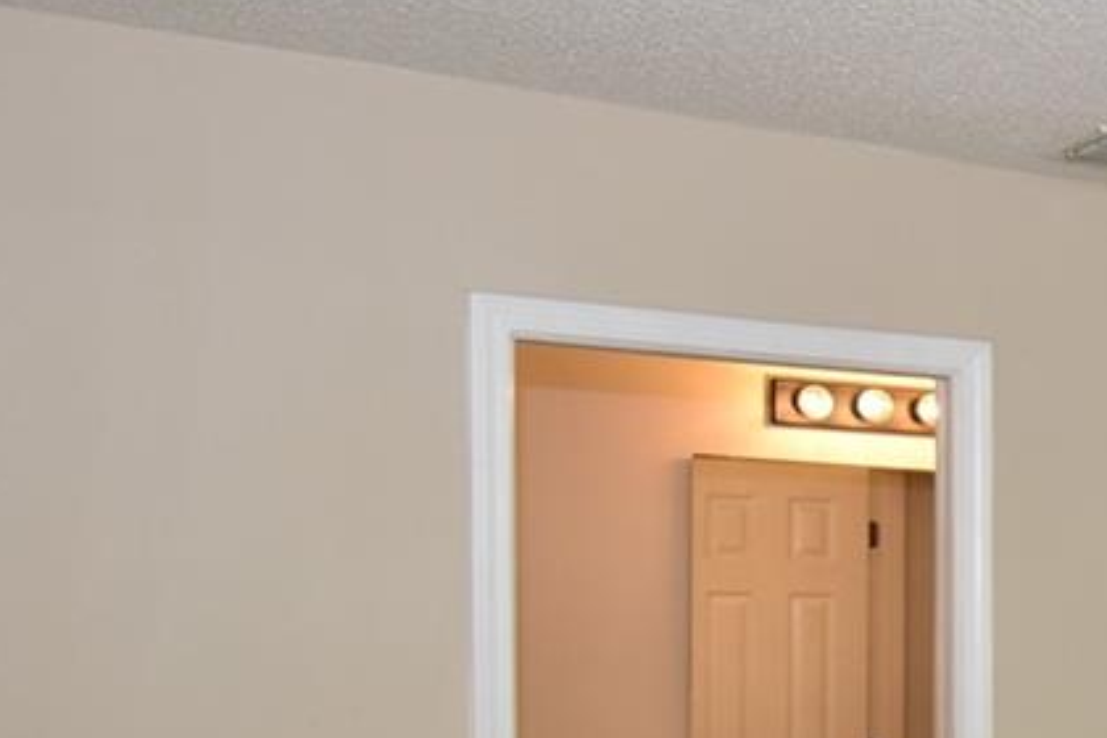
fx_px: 1934
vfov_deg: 21.2
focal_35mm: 63
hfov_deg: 25.0
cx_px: 1632
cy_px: 656
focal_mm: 11
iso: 320
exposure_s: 1/60
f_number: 4
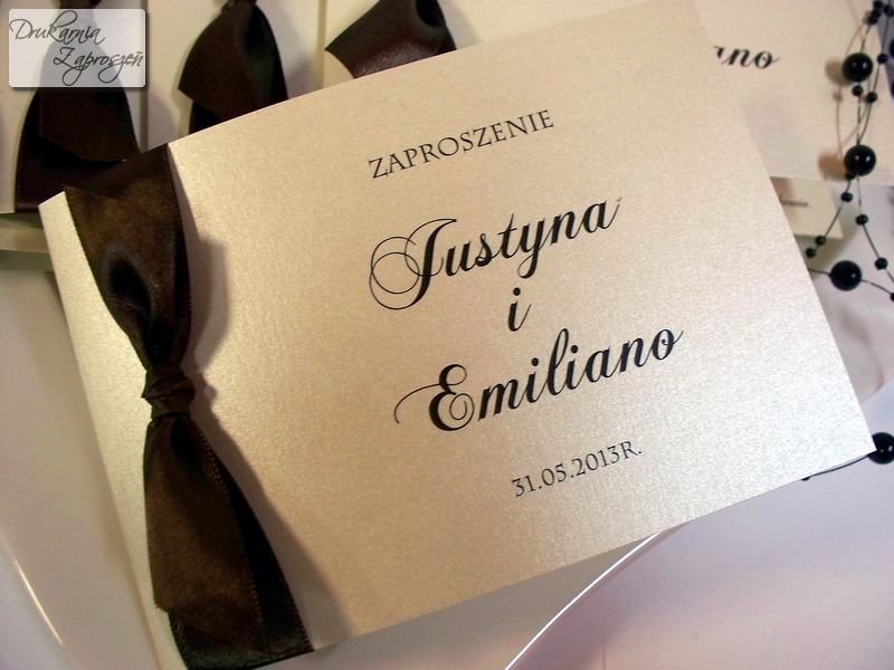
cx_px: 447
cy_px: 335
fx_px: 930
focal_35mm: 36
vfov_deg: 39.7
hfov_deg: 51.4
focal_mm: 7.54
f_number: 2.8
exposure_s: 1/60
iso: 250
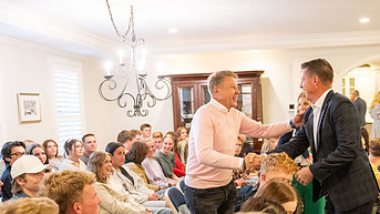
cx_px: 255
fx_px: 464
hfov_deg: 43.9
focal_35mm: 46
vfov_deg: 25.7
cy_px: 152
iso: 4000
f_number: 2.8
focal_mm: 26
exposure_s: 1/250
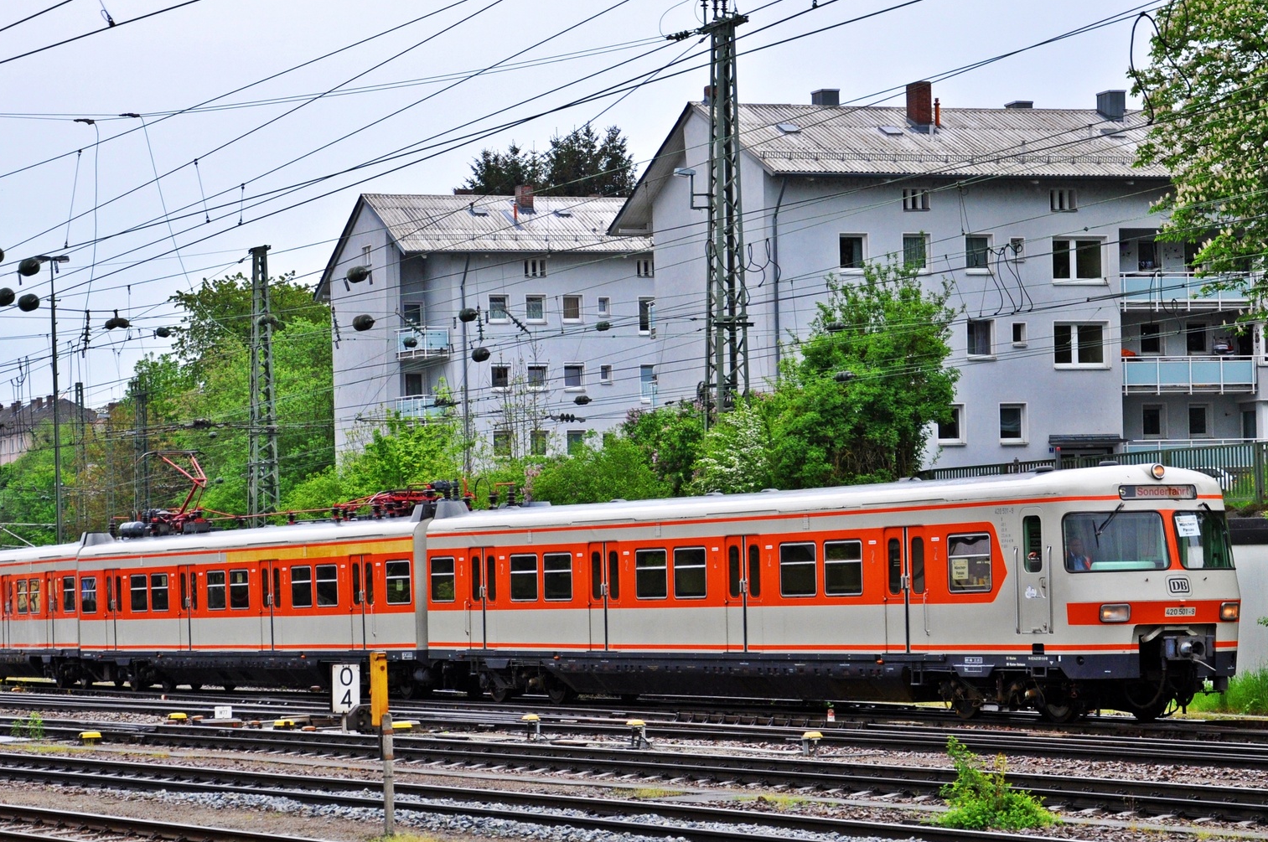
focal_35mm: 99
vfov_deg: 13.8
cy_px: 519
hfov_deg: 20.6
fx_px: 3483
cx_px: 618
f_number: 5
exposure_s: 1/1000
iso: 560
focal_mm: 52
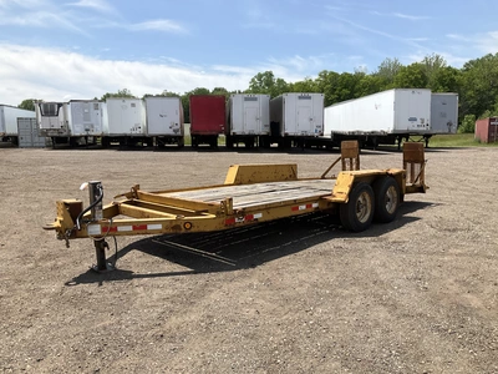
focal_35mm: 29
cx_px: 249
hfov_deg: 61.7
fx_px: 417
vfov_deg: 48.2
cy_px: 187
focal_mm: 3
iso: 25
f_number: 1.8
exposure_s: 1/1848
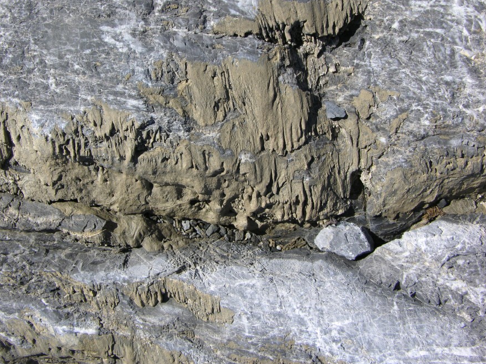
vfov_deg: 33.5
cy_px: 155
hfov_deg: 43.8
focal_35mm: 43
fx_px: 604
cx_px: 213
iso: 50
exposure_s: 1/208
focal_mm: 9.5
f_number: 5.7
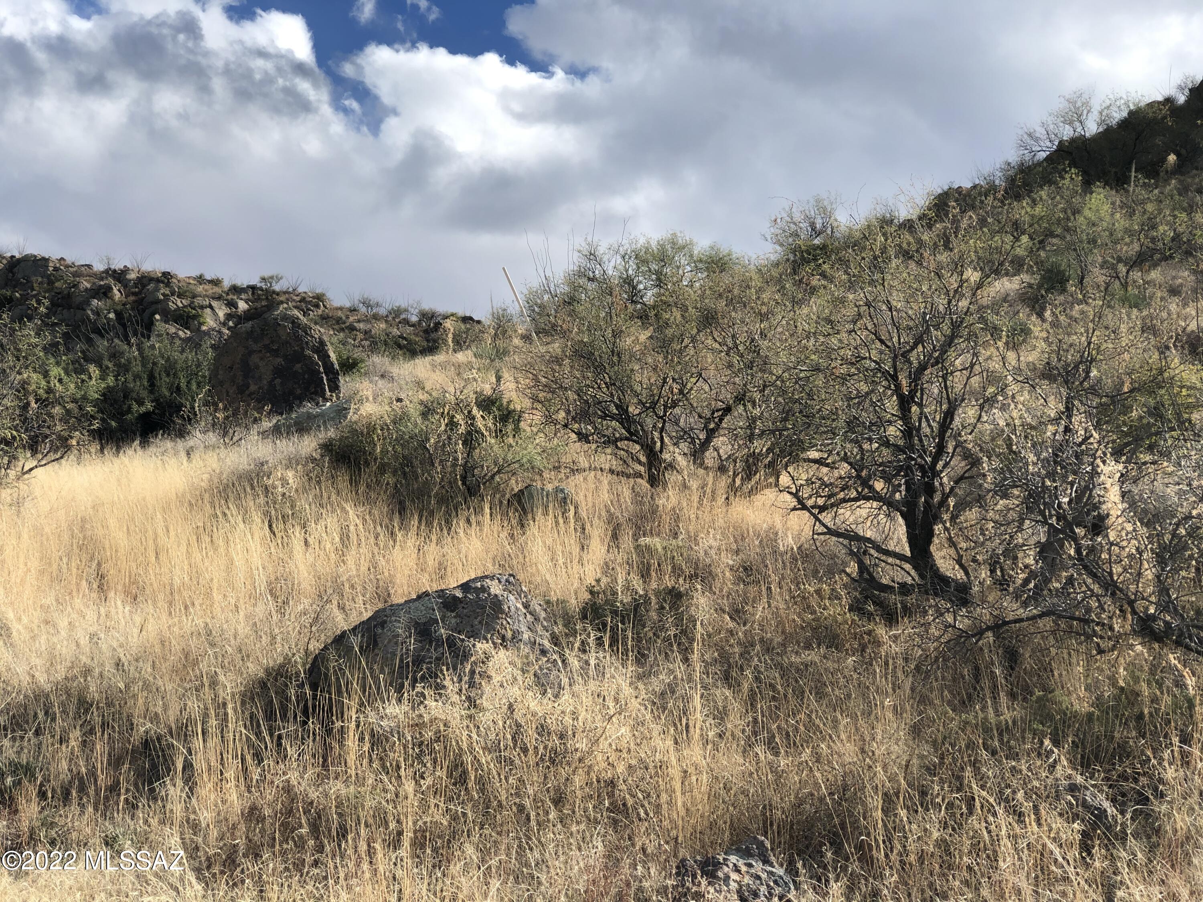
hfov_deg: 33.8
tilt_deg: +4.7
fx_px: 1981
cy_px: 451
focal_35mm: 57
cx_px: 602
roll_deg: -1.1
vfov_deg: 25.7
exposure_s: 1/704
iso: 20
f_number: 2.8
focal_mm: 6.6
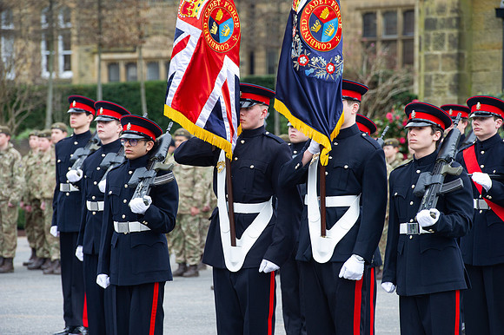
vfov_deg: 6.9
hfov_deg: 10.3
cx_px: 252
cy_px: 168
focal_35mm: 200
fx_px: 2798
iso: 720
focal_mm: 200
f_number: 6.3
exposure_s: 1/250
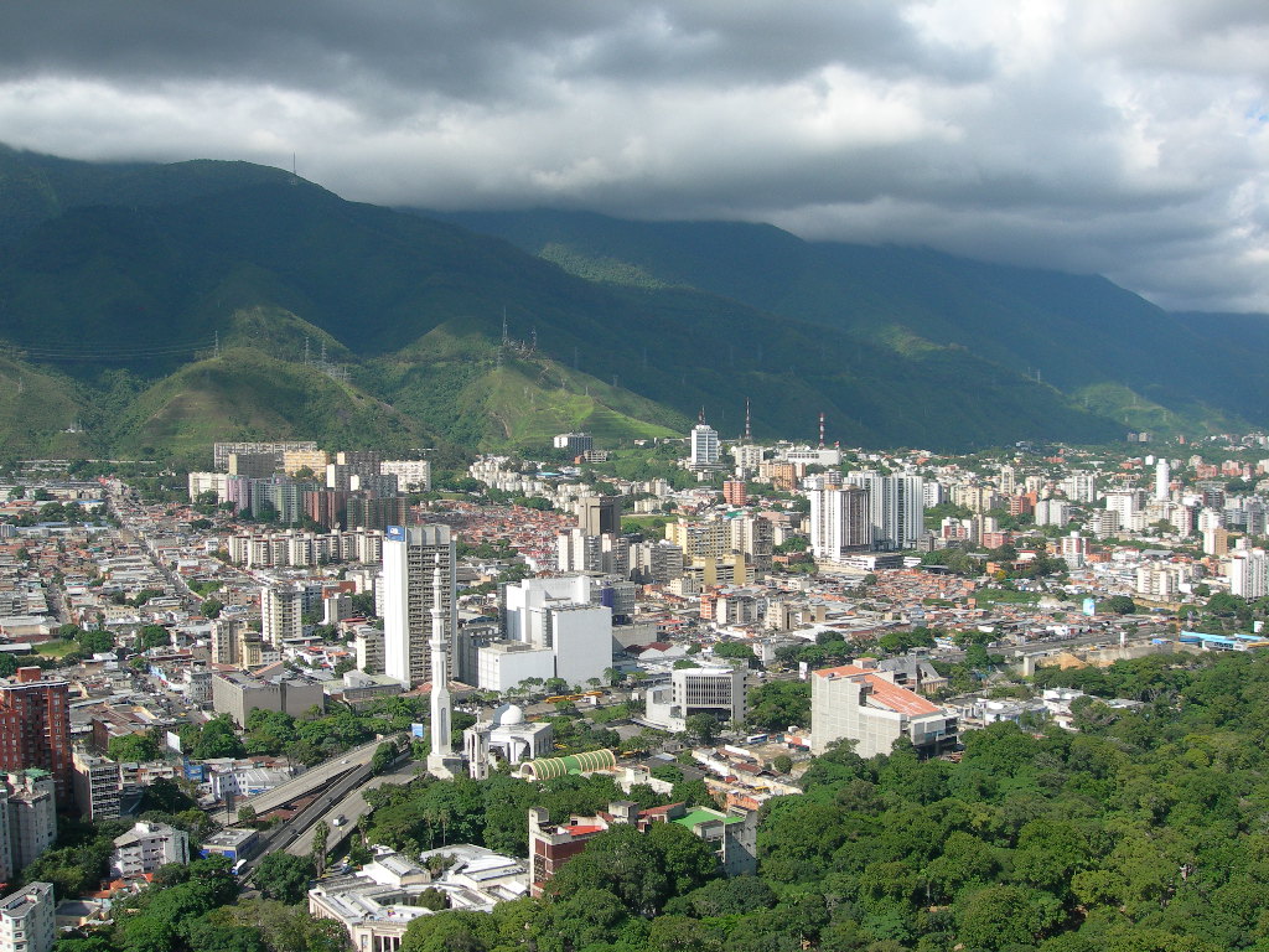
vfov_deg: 37.7
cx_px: 634
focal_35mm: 38
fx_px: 1393
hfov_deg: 49.0
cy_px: 476
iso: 50
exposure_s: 1/492
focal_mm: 7.8
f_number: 4.8
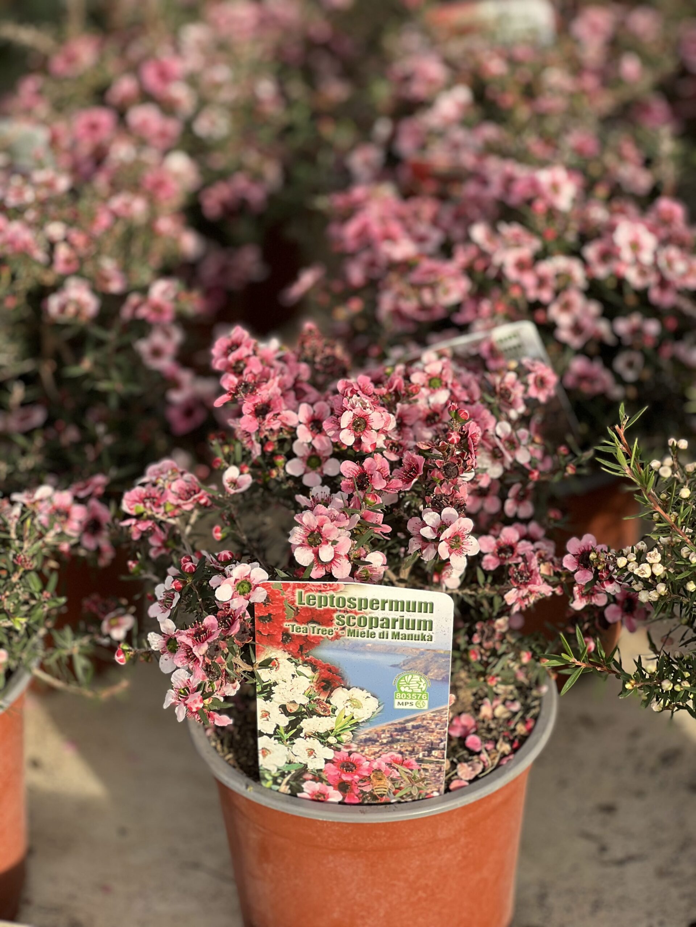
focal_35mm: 77
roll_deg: +1.1
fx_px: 2064
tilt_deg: -28.5
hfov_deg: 19.1
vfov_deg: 25.3
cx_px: 348
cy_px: 464
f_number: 2.8
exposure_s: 1/121
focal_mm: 9
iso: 32
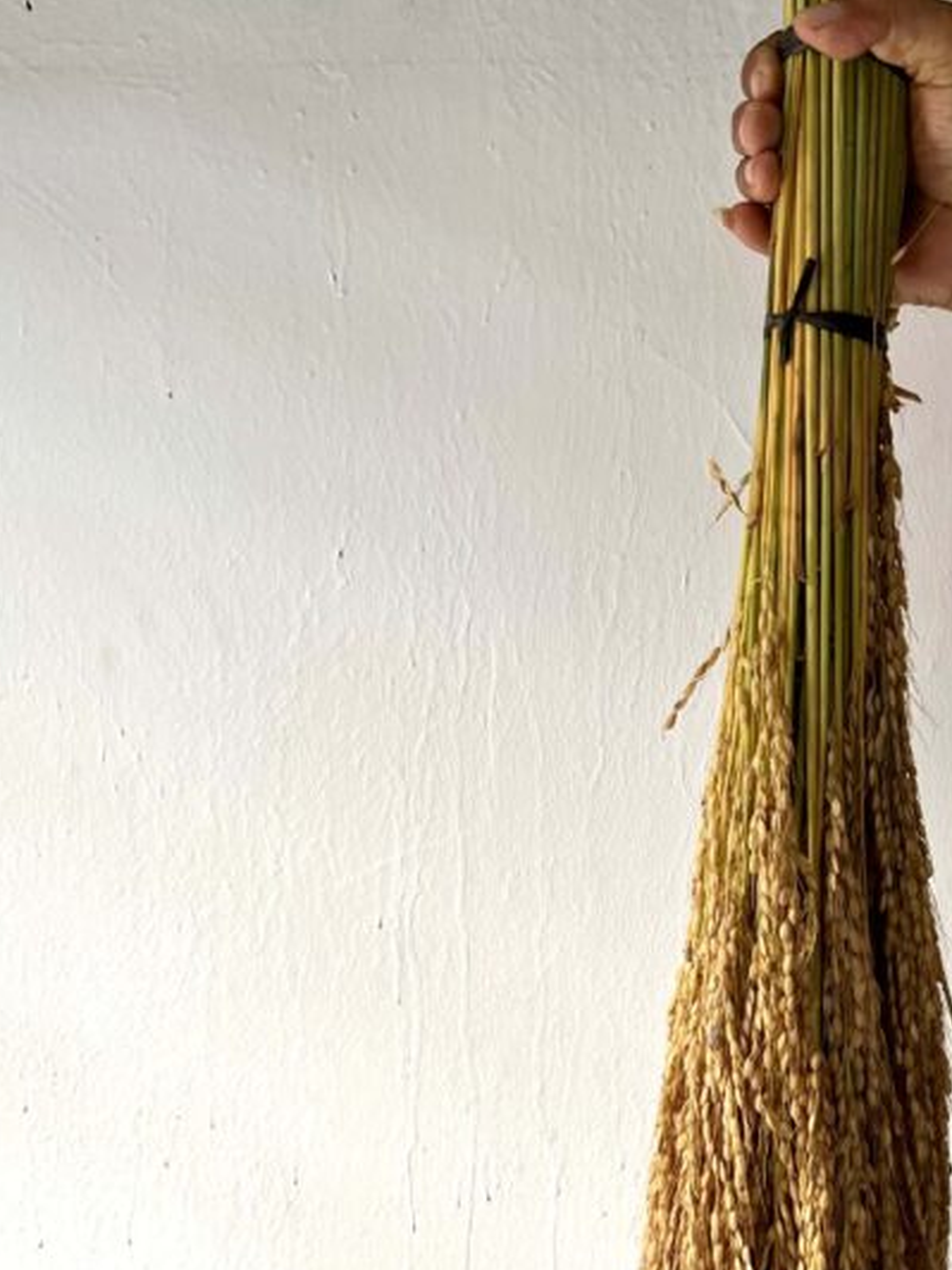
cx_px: 725
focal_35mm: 50
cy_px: 991
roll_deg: +0.2
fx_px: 1833
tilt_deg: -9.7
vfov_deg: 37.0
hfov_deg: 28.6
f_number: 1.5
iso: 125
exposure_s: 1/121
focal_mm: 5.7
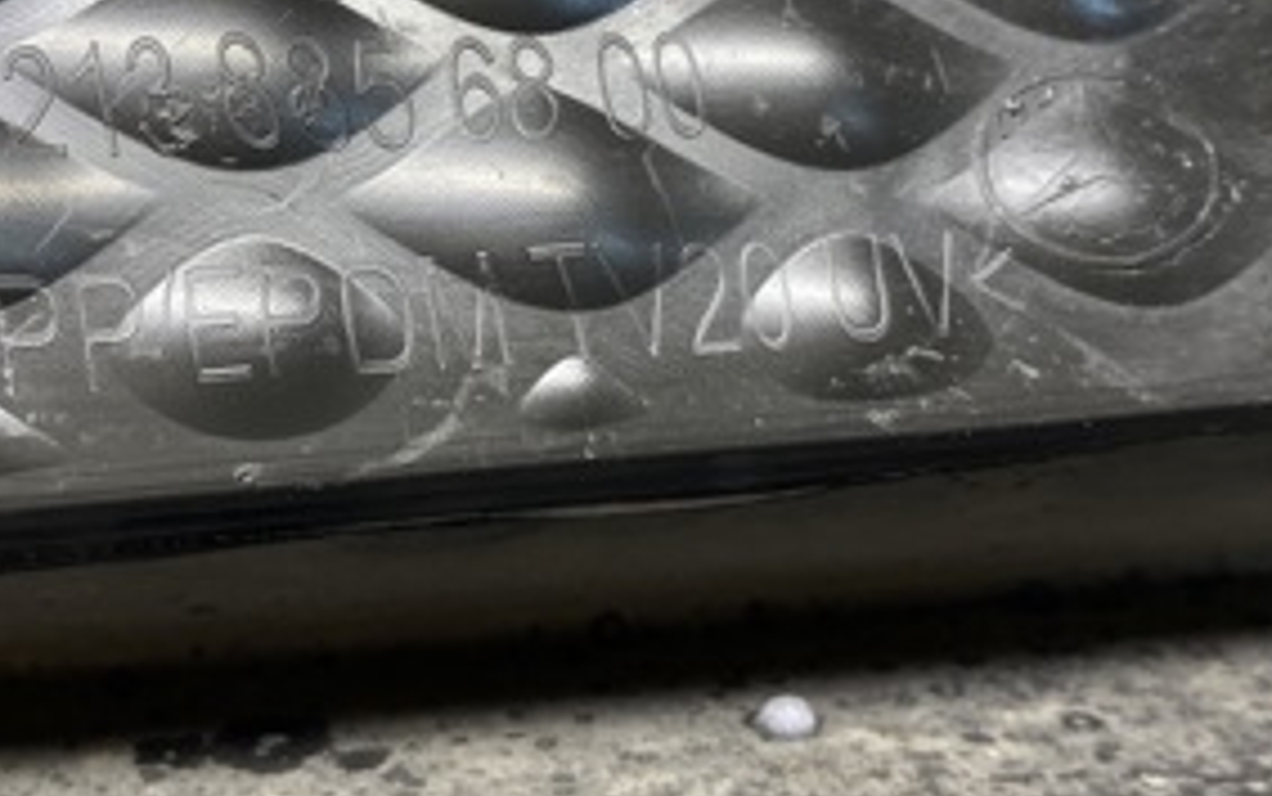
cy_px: 193
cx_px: 539
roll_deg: +9.5
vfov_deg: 21.5
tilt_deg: -32.3
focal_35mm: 60
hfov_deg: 33.9
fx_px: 2080
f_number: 1.8
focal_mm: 4.25
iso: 80
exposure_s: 1/100
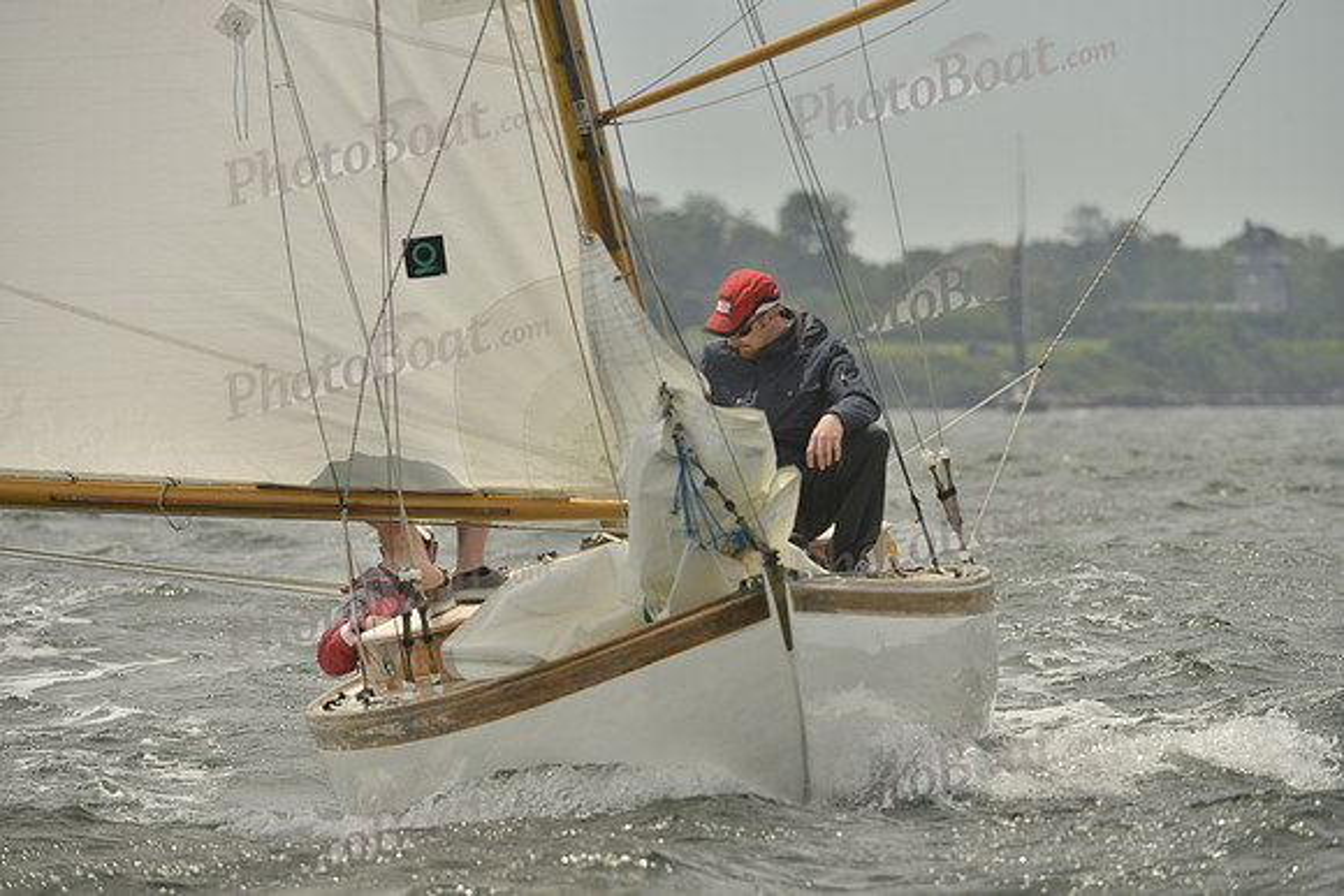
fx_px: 11202
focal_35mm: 300
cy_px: 448
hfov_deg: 6.9
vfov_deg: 4.6
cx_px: 672
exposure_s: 1/1250
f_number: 8
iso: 280
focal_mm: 300
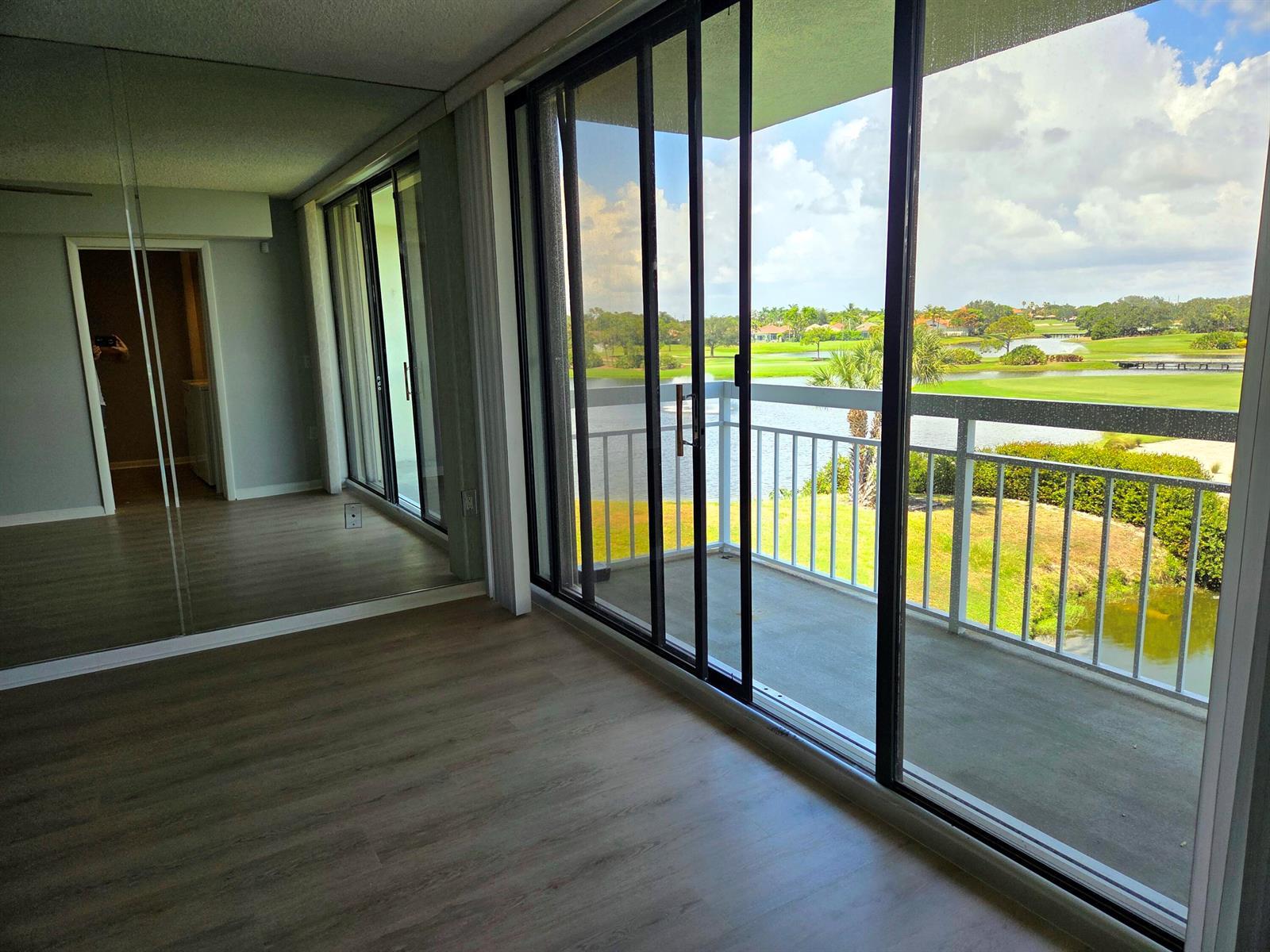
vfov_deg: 58.9
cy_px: 476
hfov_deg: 73.9
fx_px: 844
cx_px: 635
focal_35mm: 23
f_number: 1.8
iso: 80
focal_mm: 5.4
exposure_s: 1/2500
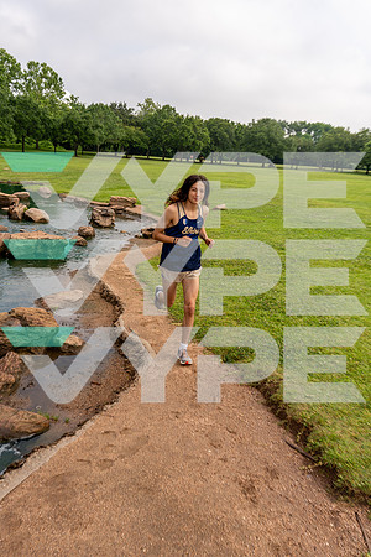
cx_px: 186
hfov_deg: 42.3
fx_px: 479
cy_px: 278
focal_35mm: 31
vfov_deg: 60.3
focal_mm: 31
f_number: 8
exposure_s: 1/250
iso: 160
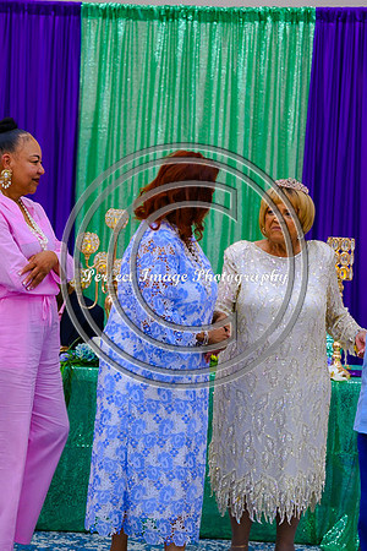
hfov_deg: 13.0
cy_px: 276
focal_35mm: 105
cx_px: 184
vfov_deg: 19.5
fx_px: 1605
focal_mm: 70
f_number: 2.8
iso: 400
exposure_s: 1/100
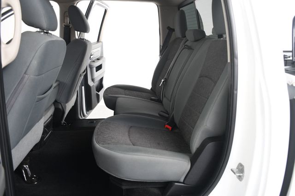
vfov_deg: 43.6
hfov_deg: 62.0
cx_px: 148
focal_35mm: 30
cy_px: 98
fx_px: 246
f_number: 4
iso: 100
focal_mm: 20
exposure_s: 1/160
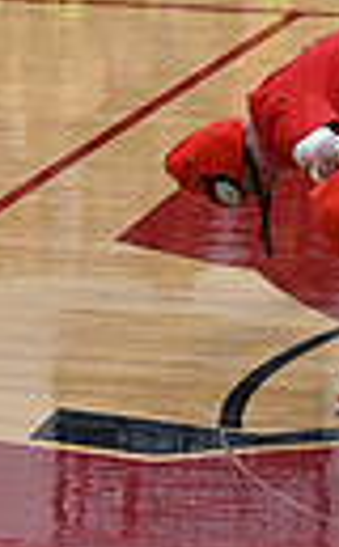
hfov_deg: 2.5
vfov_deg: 4.2
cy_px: -6
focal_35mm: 506
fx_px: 7522
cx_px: 1051
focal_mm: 110
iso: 4000
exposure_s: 1/400
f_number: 4
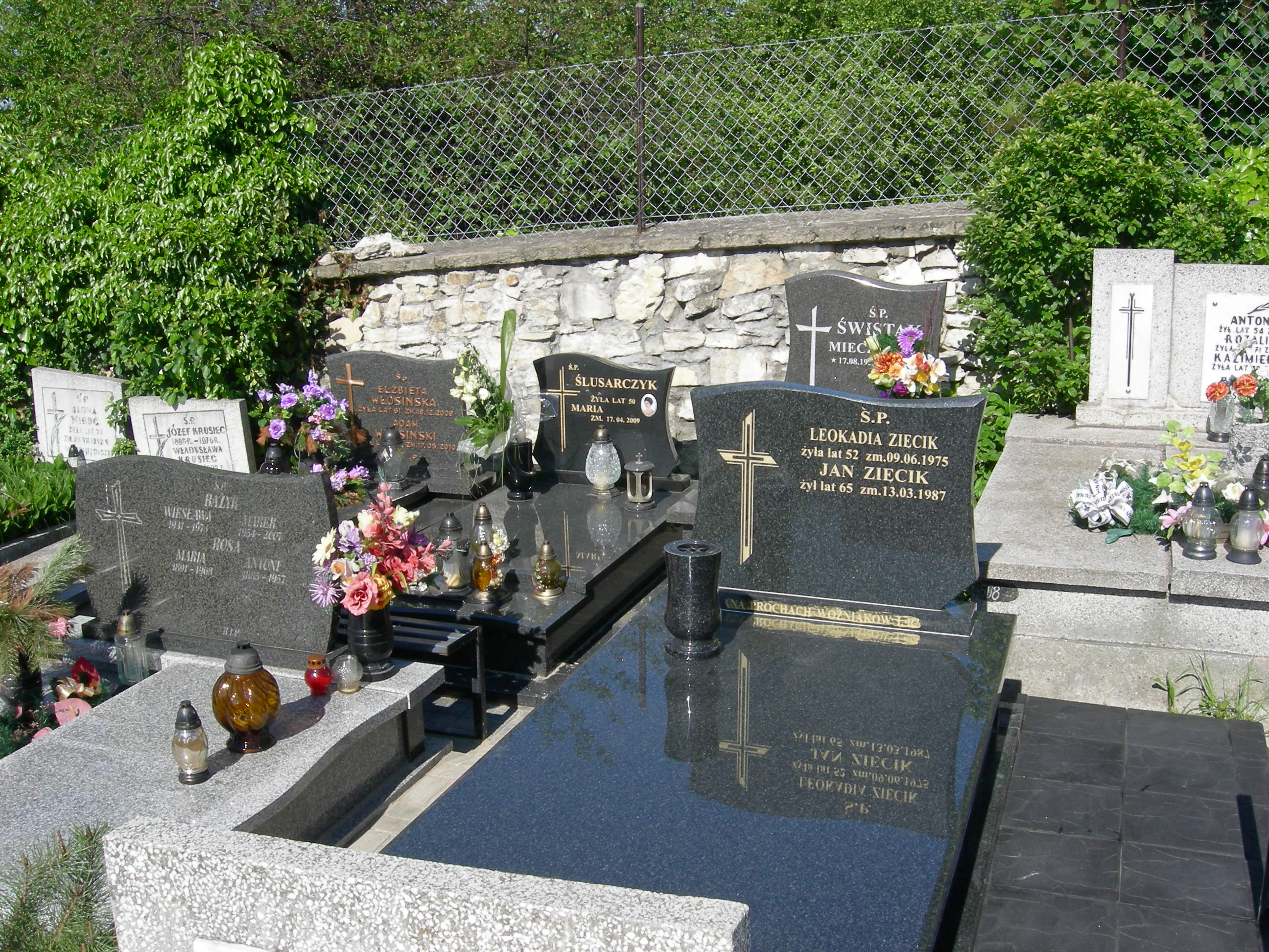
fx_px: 1320
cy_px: 476
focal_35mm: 36
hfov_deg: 51.4
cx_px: 634
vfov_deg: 39.7
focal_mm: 7.5
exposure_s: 1/266
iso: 64
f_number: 6
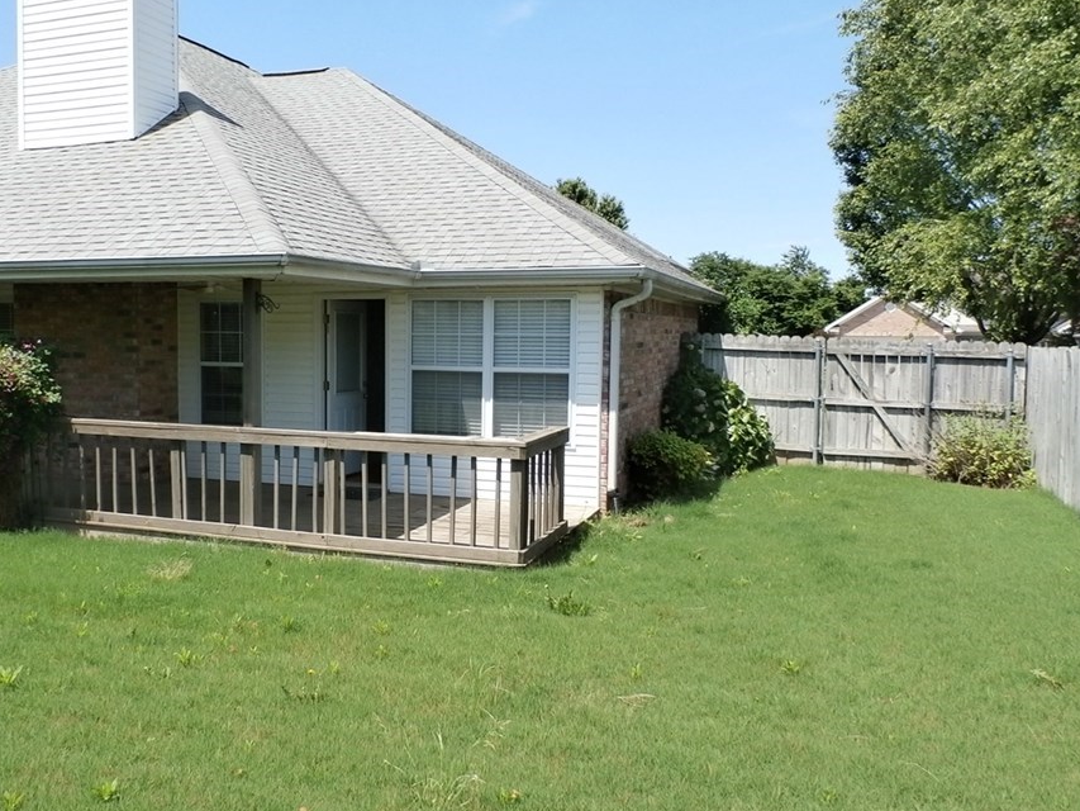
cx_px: 465
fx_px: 936
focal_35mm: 30
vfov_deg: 46.8
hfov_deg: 59.7
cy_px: 393
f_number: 3
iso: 100
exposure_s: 1/1000
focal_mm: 4.5
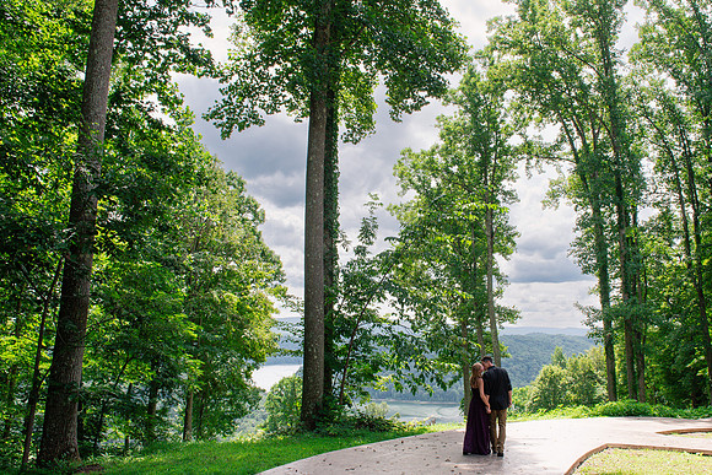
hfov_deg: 65.5
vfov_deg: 46.8
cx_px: 412
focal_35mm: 28
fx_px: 549
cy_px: 251
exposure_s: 1/800
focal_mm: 24
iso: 500
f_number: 8
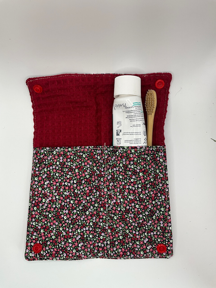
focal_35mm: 29
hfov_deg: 48.2
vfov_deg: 61.7
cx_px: 108
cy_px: 144
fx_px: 241
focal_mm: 3
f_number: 1.8
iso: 20
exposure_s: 1/182
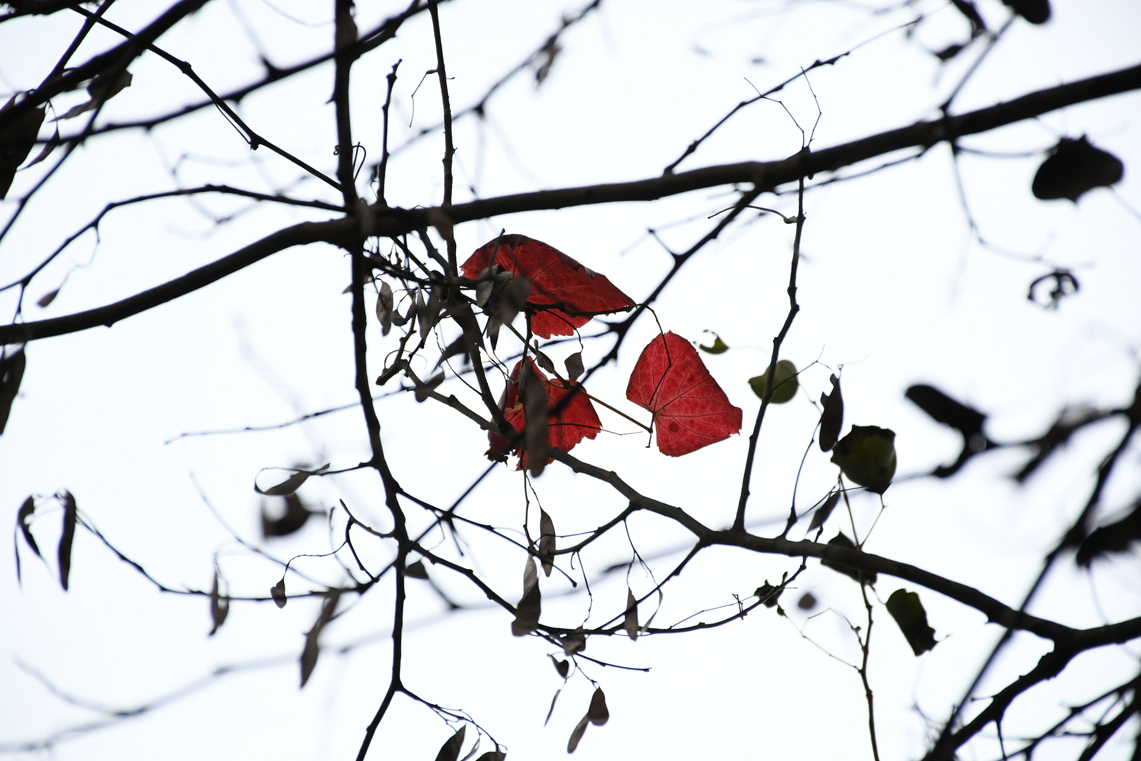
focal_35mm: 210
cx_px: 570
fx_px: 6655
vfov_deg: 6.5
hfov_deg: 9.8
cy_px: 380
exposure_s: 1/1000
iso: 1000
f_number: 6.3
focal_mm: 140
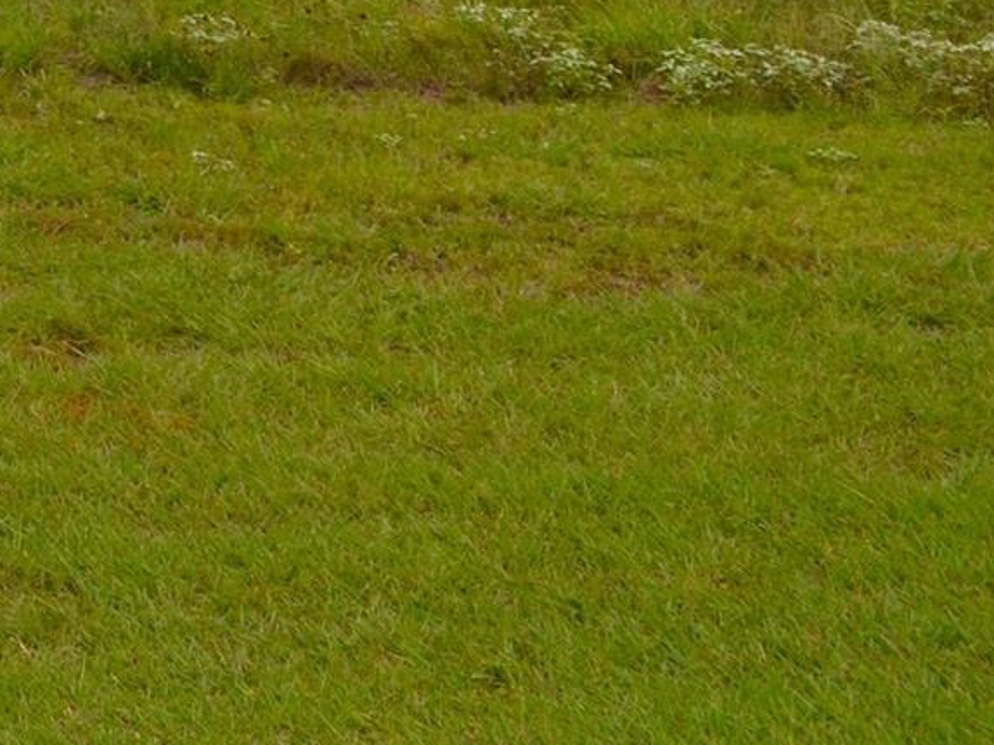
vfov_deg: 12.4
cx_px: -746
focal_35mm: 113
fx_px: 3243
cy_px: -383
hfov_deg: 15.3
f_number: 9
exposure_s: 1/200
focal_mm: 22
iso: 100
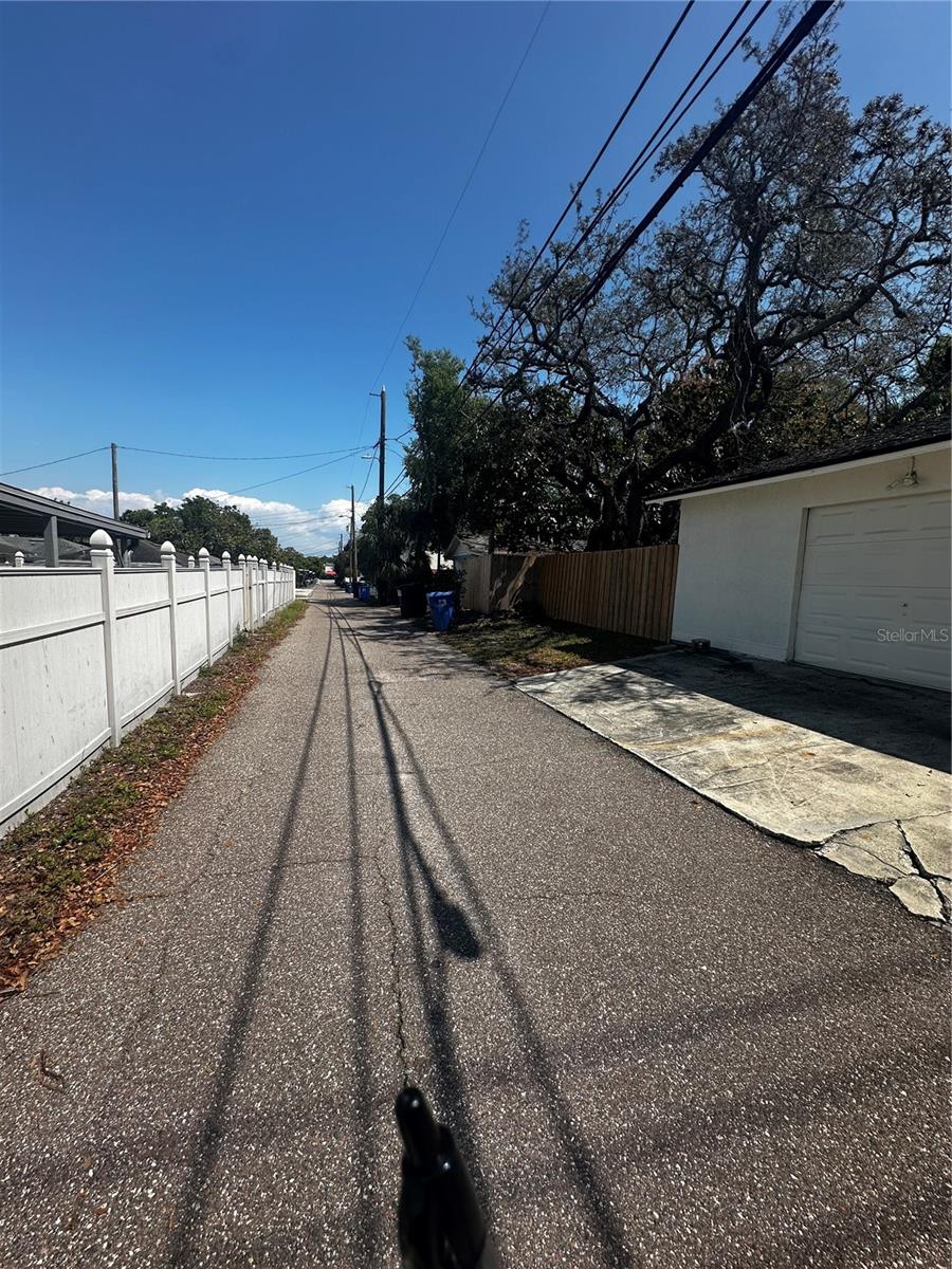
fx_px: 513
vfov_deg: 102.1
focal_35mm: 14
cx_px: 476
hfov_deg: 85.7
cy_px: 634
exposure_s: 1/1825
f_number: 2.2
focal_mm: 2.22
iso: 50
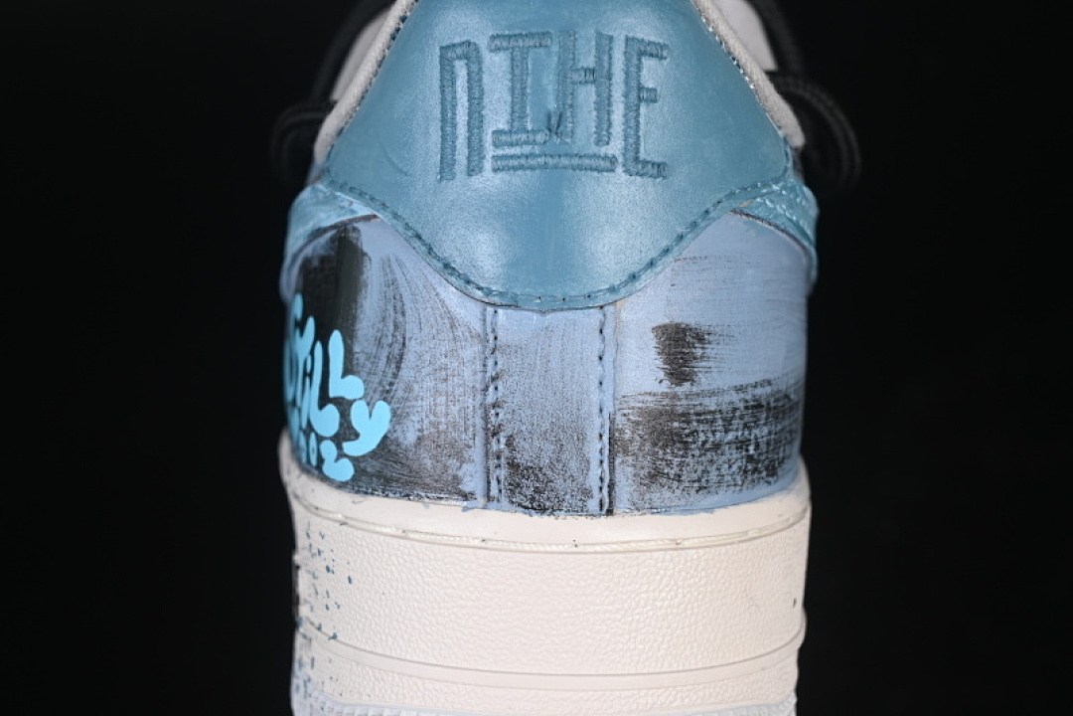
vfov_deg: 18.2
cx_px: 536
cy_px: 358
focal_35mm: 75
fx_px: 2235
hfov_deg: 27.0
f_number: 6.3
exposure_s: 1/60
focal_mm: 50
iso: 160
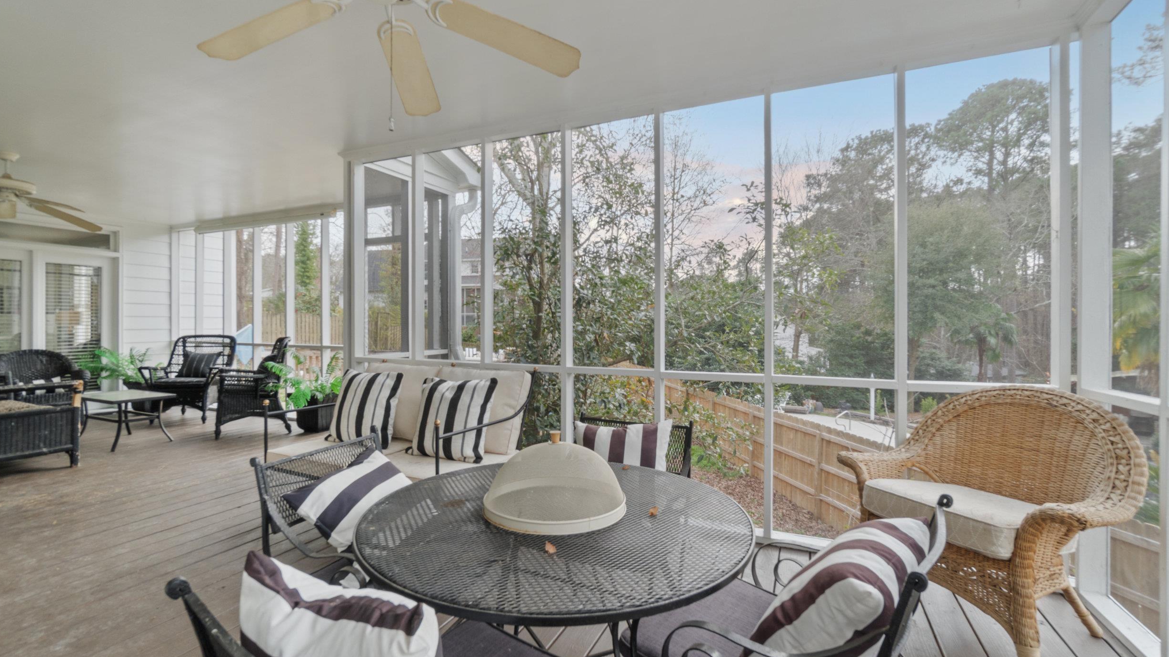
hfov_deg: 99.4
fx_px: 496
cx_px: 580
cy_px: 334
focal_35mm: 16
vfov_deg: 67.1
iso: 250
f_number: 8
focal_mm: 10
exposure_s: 1/20
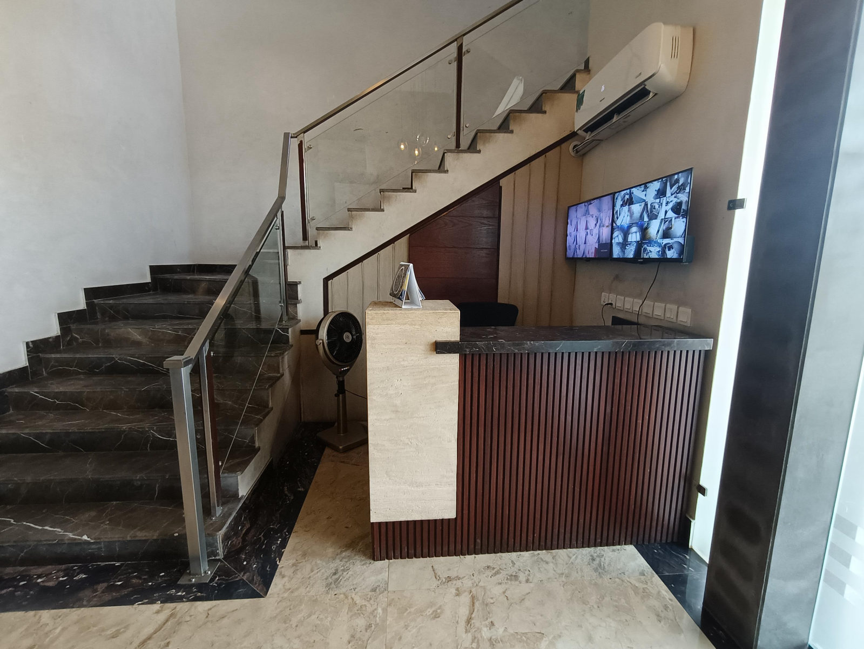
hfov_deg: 94.5
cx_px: 432
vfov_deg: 78.2
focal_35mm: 16
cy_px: 324
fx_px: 400
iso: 400
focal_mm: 1.68
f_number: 2.2
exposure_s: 1/50
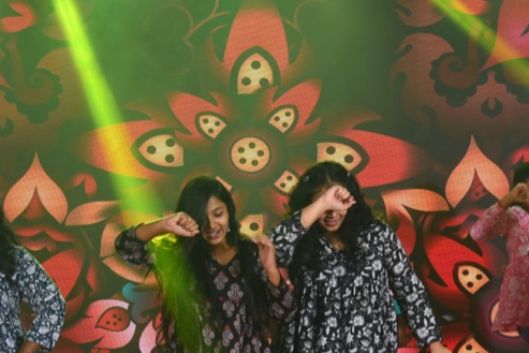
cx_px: 280
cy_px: 321
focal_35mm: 107
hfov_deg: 19.1
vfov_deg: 12.7
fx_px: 1573
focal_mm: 48
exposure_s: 1/125
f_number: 8
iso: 640
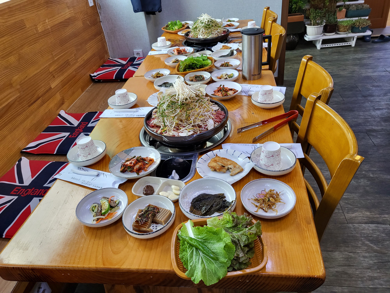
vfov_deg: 53.1
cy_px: 146
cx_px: 195
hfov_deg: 67.3
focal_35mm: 26
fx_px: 293
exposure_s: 1/120
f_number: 1.8
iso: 160
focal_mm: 4.25
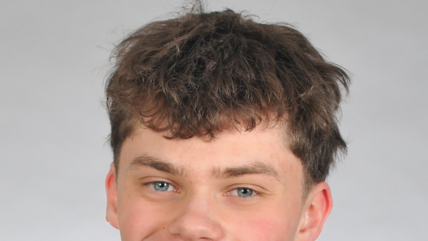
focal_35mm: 119
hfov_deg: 18.0
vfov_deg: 10.0
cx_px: 213
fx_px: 1350
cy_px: 300
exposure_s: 1/125
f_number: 4.5
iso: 320
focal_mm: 50
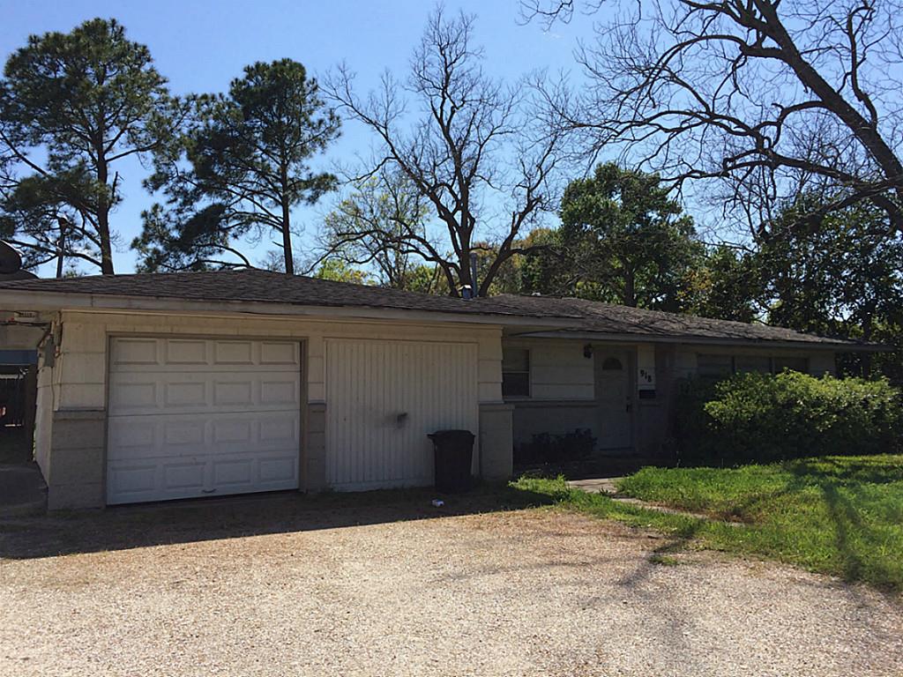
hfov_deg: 61.7
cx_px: 452
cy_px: 338
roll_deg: +0.8
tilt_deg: +2.8
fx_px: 756
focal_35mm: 29
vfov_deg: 48.2
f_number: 2.2
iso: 32
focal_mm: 4.15
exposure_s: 1/2415
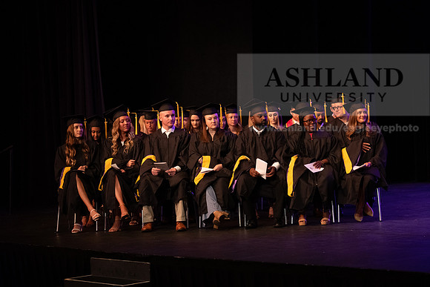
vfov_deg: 12.5
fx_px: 1314
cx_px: 215
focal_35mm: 110
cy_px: 144
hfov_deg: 18.6
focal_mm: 110
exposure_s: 1/200
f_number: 3.2
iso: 4000
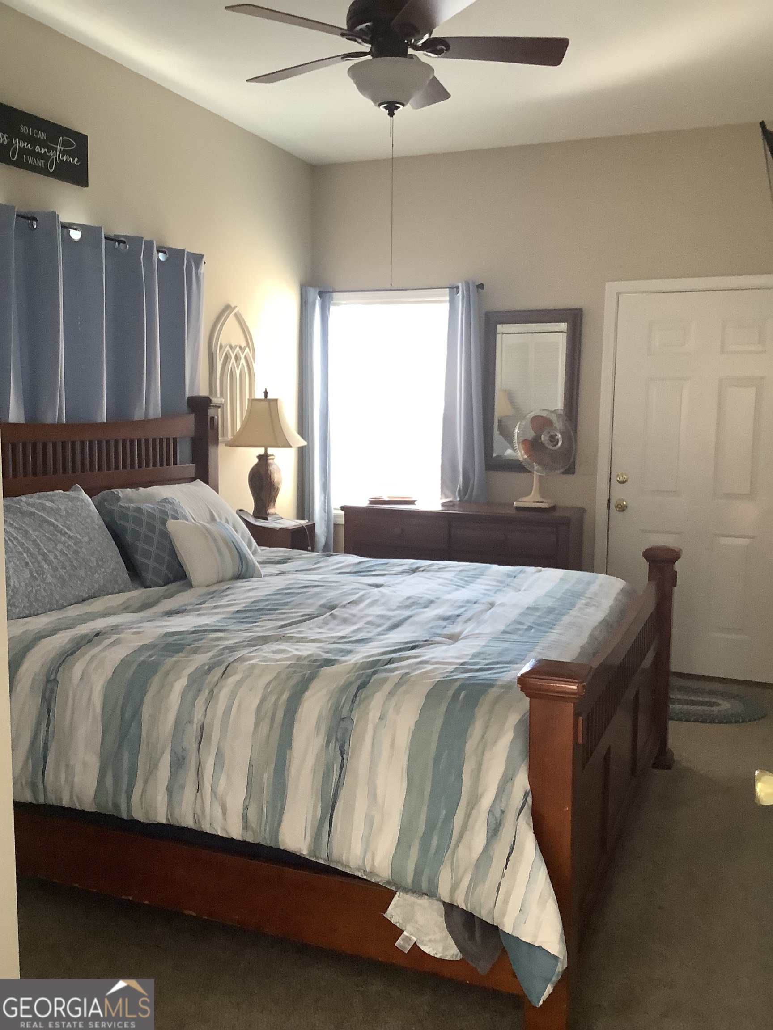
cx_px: 386
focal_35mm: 31
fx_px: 923
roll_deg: +0.7
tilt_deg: -7.9
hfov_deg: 45.4
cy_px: 515
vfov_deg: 58.4
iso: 200
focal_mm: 3.3
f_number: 2.4
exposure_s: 1/60
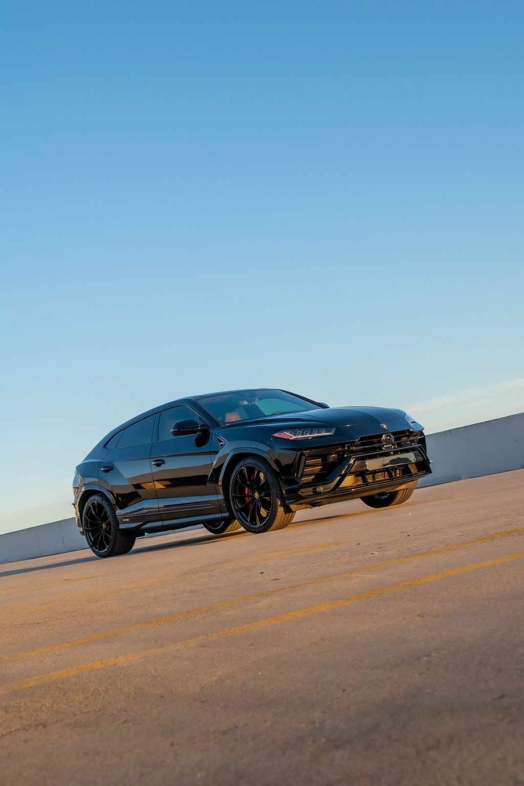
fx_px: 1113
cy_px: 393
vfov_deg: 38.9
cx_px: 262
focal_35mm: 51
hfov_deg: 26.5
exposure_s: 1/250
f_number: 10
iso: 400
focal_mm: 34
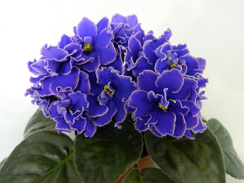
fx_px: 247
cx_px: 122
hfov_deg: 52.6
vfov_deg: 40.7
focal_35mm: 35
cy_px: 92
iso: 180
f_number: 3.3
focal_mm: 6.2
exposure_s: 1/40
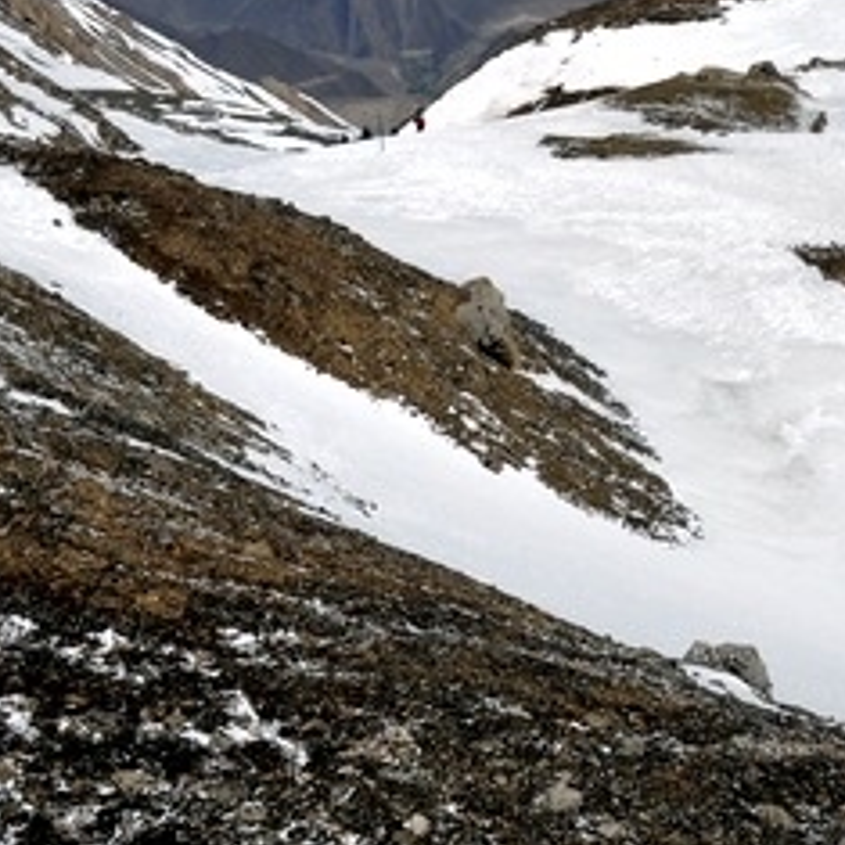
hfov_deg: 16.0
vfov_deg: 16.4
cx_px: 1050
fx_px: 2872
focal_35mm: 104
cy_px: -5
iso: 200
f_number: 13
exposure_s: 1/640
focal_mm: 24
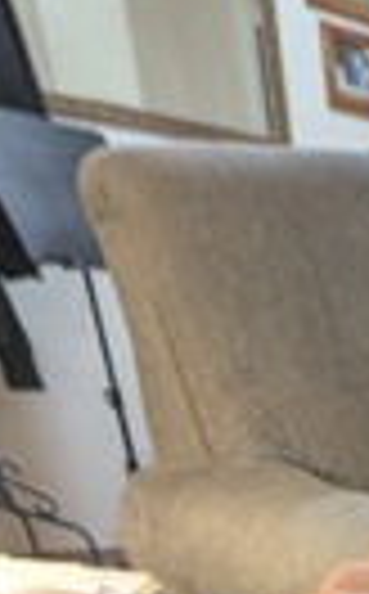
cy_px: 1053
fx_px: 873
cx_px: 724
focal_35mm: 54
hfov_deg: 17.5
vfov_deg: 22.6
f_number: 1.95
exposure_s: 1/24
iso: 328
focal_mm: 2.23
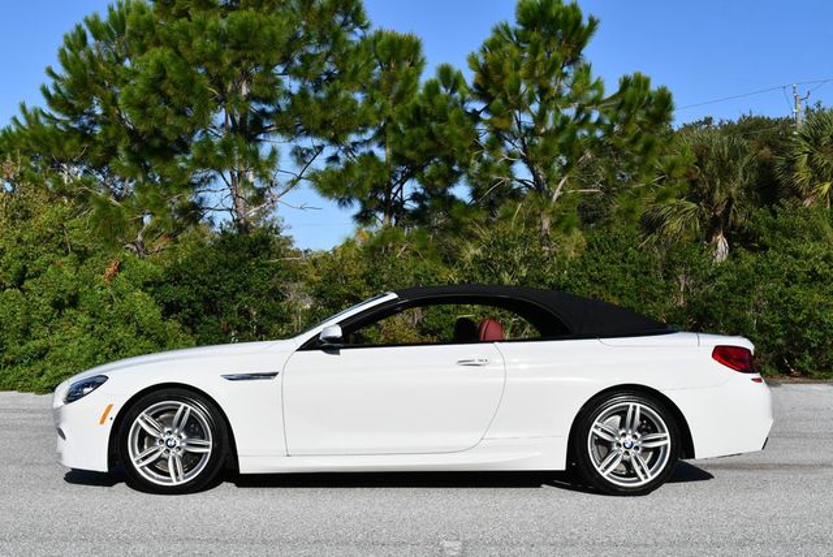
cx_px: 416
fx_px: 1204
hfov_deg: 38.2
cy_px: 278
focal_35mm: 52
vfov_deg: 26.0
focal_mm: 26
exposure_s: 1/320
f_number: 9
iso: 100
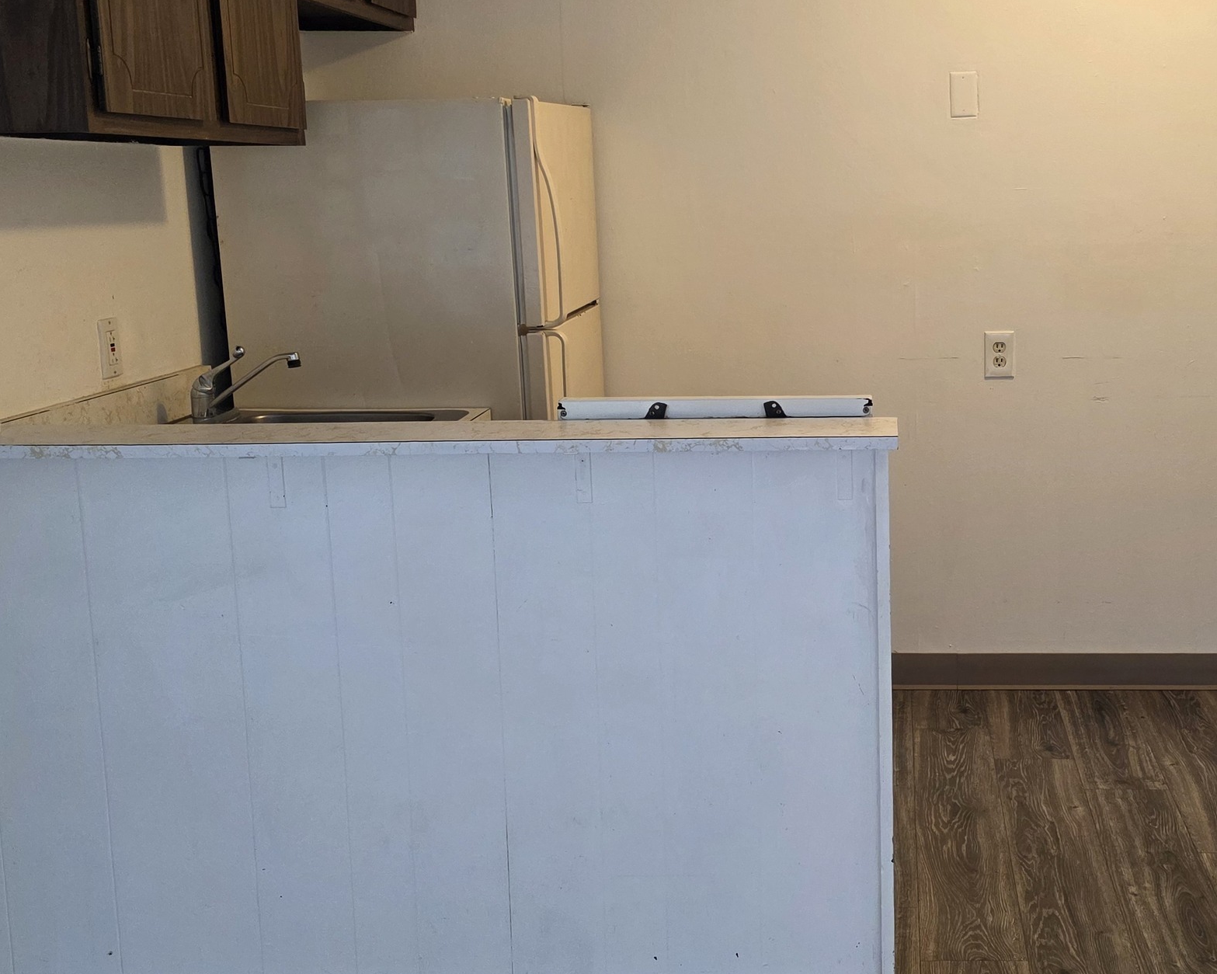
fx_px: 1585
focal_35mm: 44
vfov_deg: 34.1
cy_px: 444
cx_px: 869
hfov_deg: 41.1
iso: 250
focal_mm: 6.3
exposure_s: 1/120
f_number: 1.7
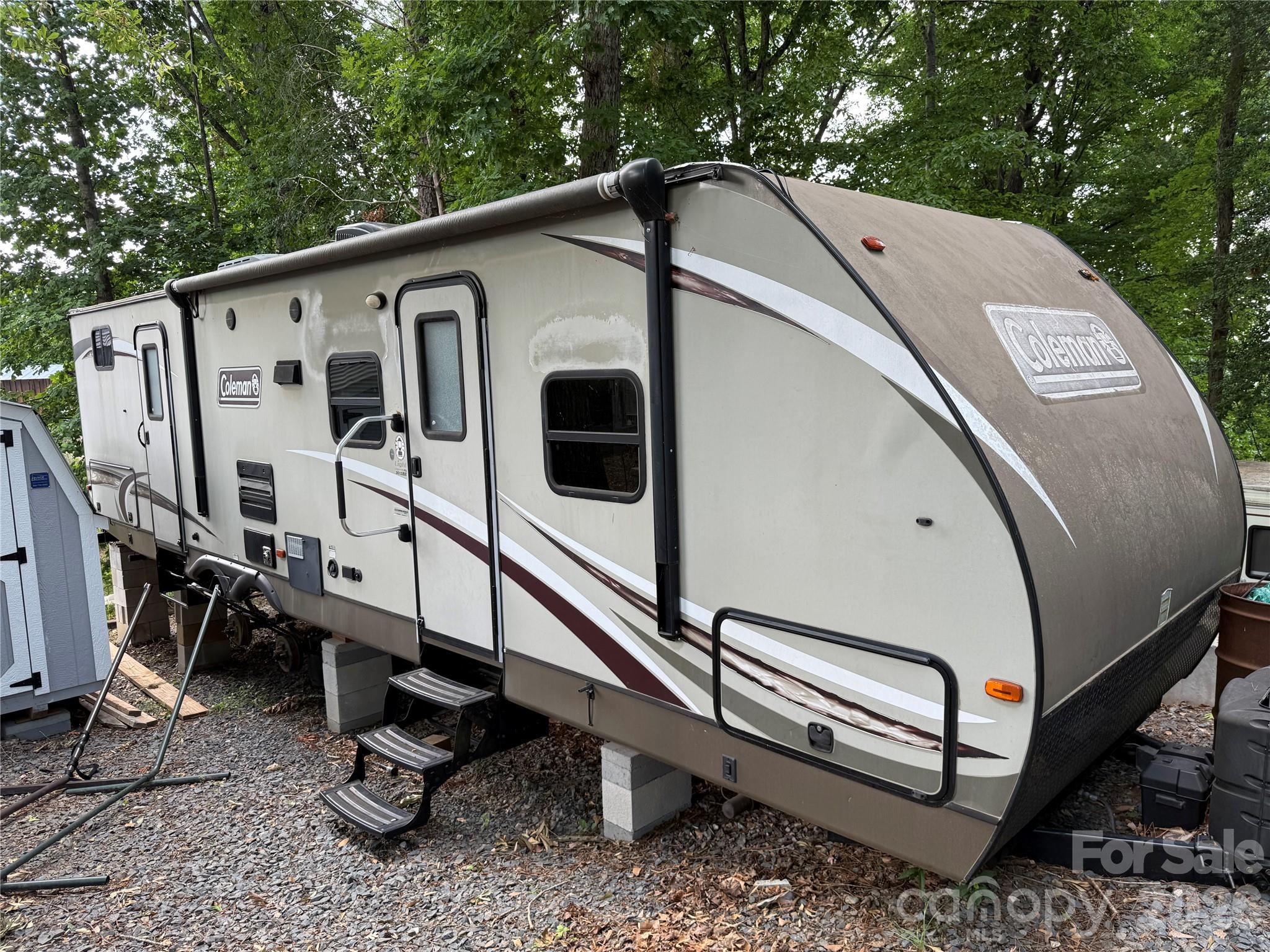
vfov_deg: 56.8
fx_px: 881
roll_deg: +0.0
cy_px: 476
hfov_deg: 71.6
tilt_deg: -7.2
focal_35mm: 24
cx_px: 635
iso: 64
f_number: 1.78
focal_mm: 6.76
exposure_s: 1/160
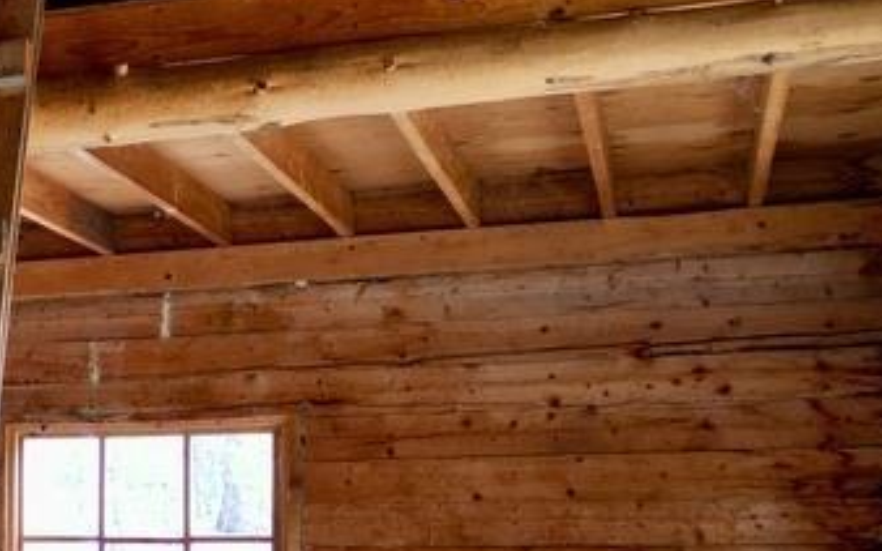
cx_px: -185
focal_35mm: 77
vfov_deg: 16.5
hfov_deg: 24.3
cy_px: 567
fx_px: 1850
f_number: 1.7
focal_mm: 6.72
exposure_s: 1/20
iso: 100
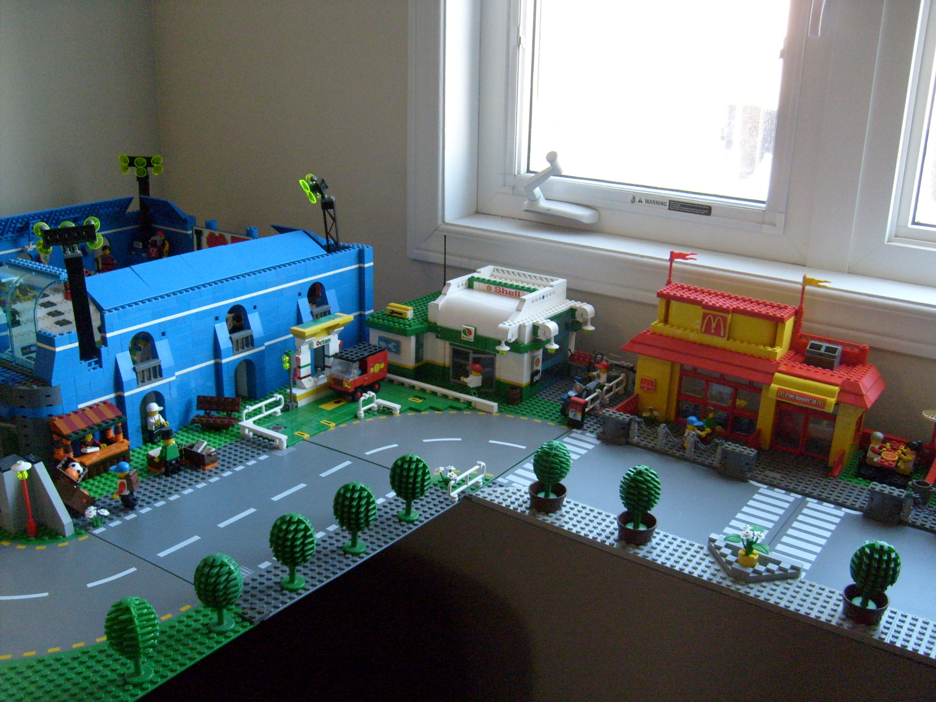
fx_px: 946
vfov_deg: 40.7
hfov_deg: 52.6
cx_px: 468
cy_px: 351
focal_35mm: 35
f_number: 2.8
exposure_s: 1/45
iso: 200
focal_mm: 5.8
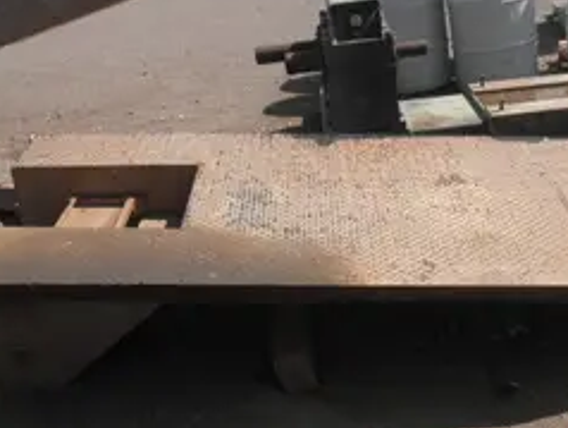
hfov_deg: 40.2
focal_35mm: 47
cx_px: 339
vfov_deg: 30.6
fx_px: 772
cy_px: 299
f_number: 8.5
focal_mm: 5
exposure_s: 1/125
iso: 64
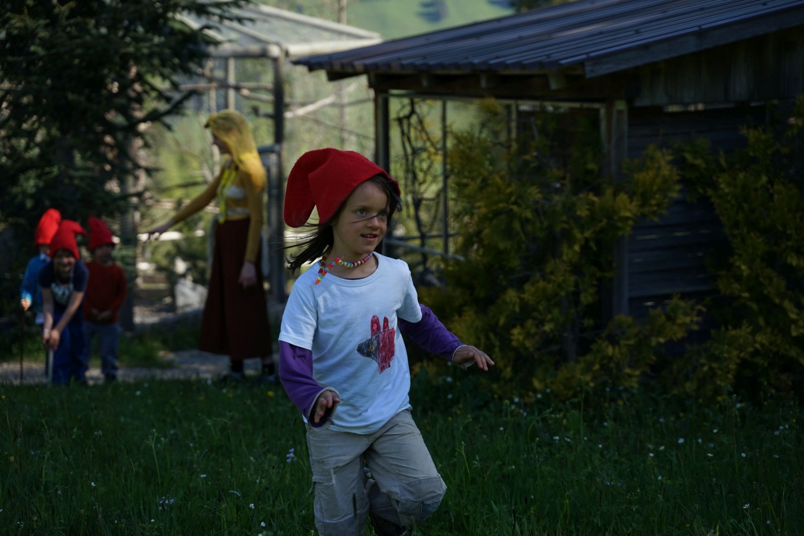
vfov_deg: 18.2
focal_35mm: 75
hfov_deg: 27.0
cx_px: 402
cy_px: 268
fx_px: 1675
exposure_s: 1/2000
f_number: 4
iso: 400
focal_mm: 75
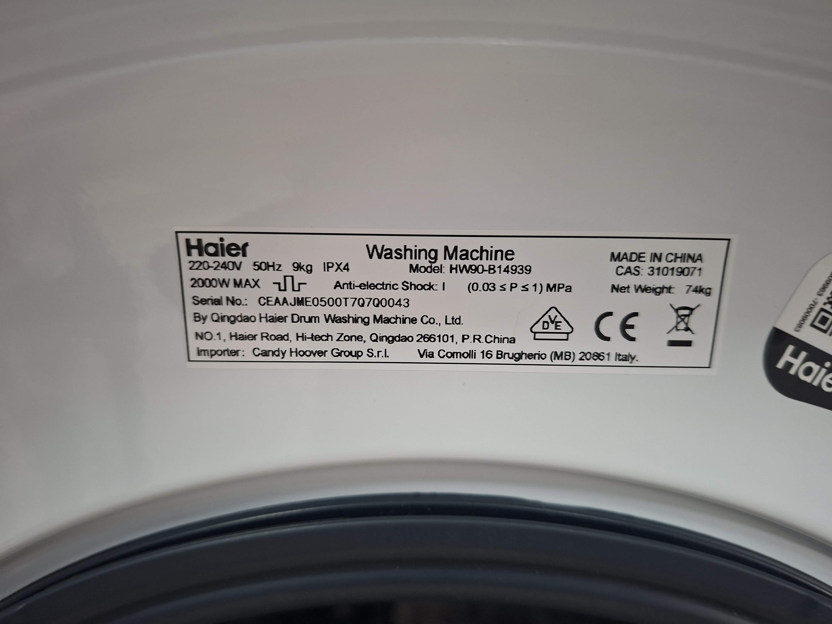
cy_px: 312
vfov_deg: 58.9
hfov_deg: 73.9
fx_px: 553
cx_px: 416
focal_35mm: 23
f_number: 1.8
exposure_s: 1/33
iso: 400
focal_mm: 5.54
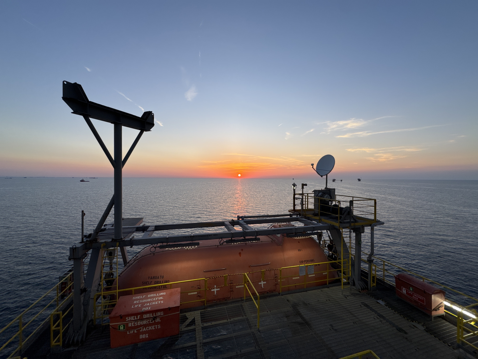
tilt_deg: +0.3
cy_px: 180
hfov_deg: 102.1
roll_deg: +0.2
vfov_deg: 85.7
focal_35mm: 14
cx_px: 239
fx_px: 193
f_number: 2.2
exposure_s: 1/405
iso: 40
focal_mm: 2.22
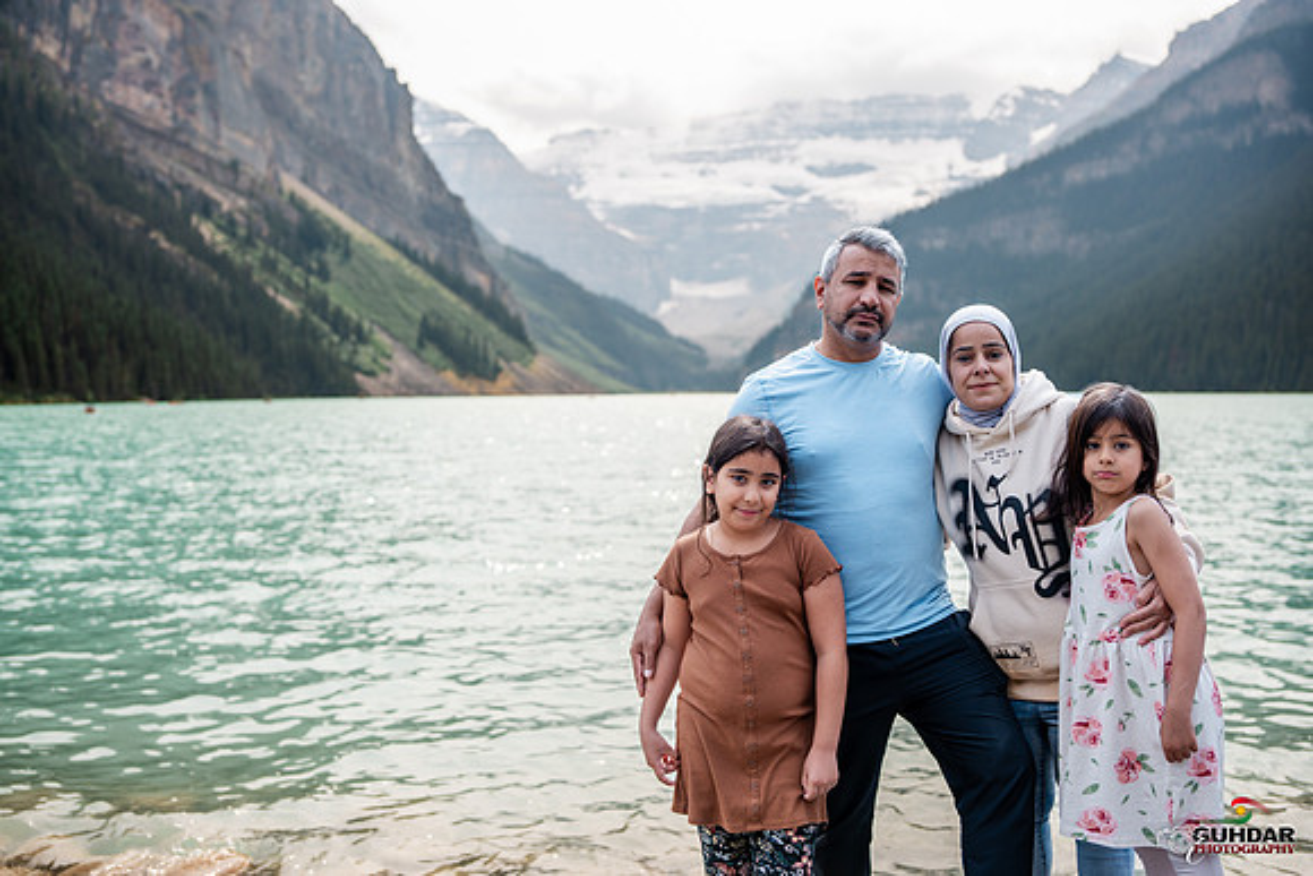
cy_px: 438
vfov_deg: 37.9
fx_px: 1277
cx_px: 656
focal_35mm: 35
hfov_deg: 54.4
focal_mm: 35
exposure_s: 1/2000
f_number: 2.5
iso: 200
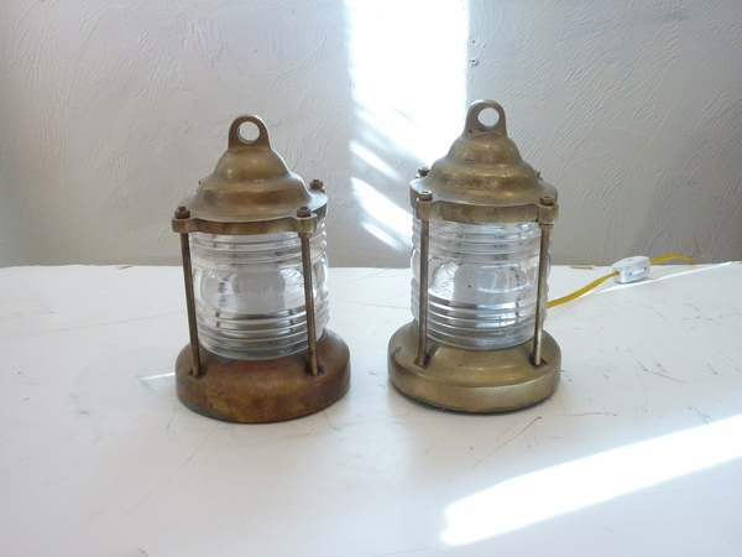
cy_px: 278
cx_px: 371
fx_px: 857
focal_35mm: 40
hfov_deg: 46.8
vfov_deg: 36.0
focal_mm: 6.5
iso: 400
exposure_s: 1/30
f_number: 3.6
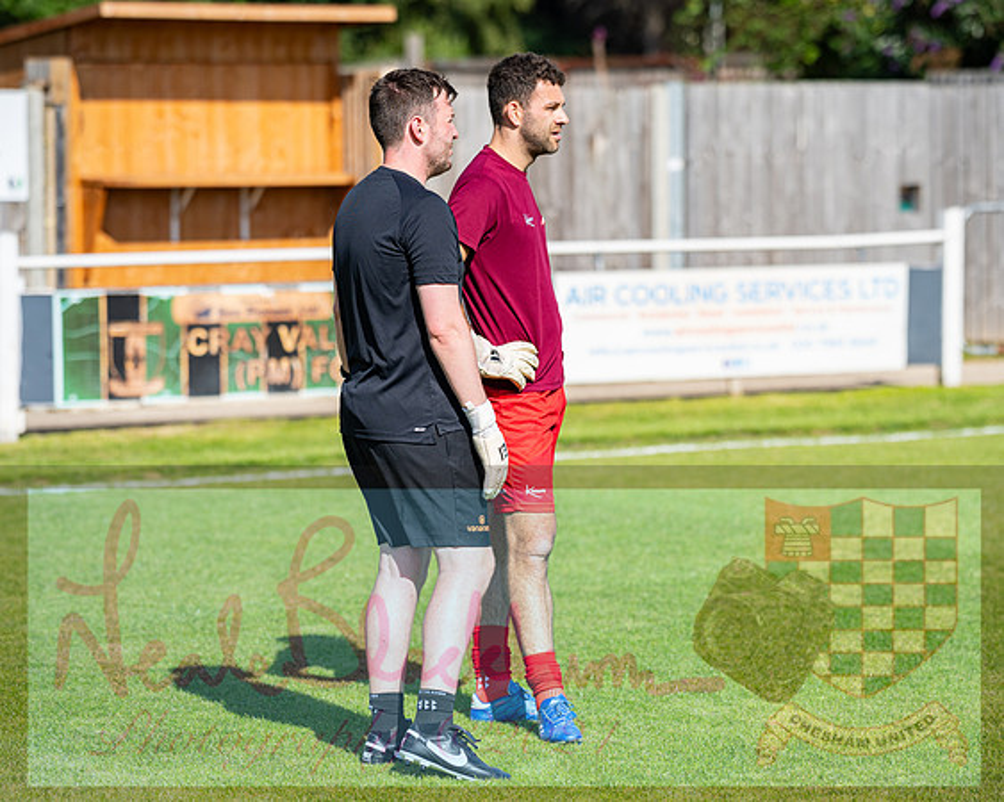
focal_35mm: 156
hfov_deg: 12.4
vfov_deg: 9.9
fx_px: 4632
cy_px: 391
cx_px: 580
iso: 80
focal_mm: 135
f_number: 2.8
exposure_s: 1/2000
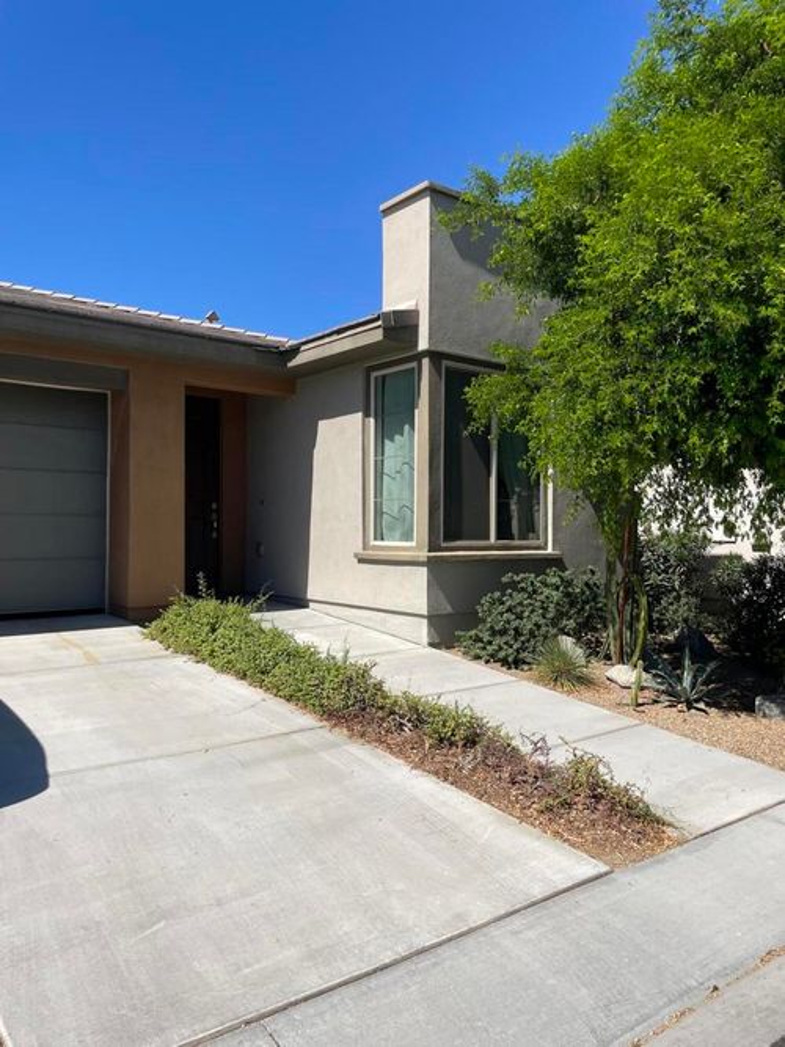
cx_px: 392
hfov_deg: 53.0
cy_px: 524
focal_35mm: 26
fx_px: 786
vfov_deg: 67.3
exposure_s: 1/4464
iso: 32
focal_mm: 4.2
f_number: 1.6
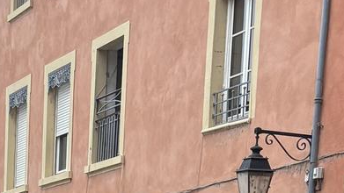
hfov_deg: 15.3
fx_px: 1268
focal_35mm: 139
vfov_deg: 7.4
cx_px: 59
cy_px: 626
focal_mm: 5.96
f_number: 1.6
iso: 50
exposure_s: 1/121
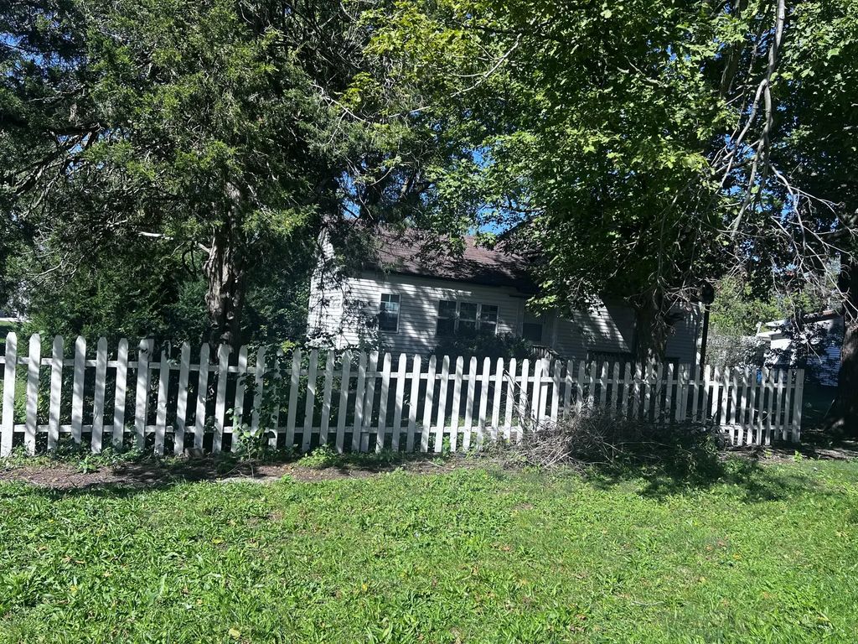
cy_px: 322
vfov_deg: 53.1
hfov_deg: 67.3
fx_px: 644
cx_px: 429
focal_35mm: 26
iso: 50
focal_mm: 5.7
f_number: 1.5
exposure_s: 1/2252
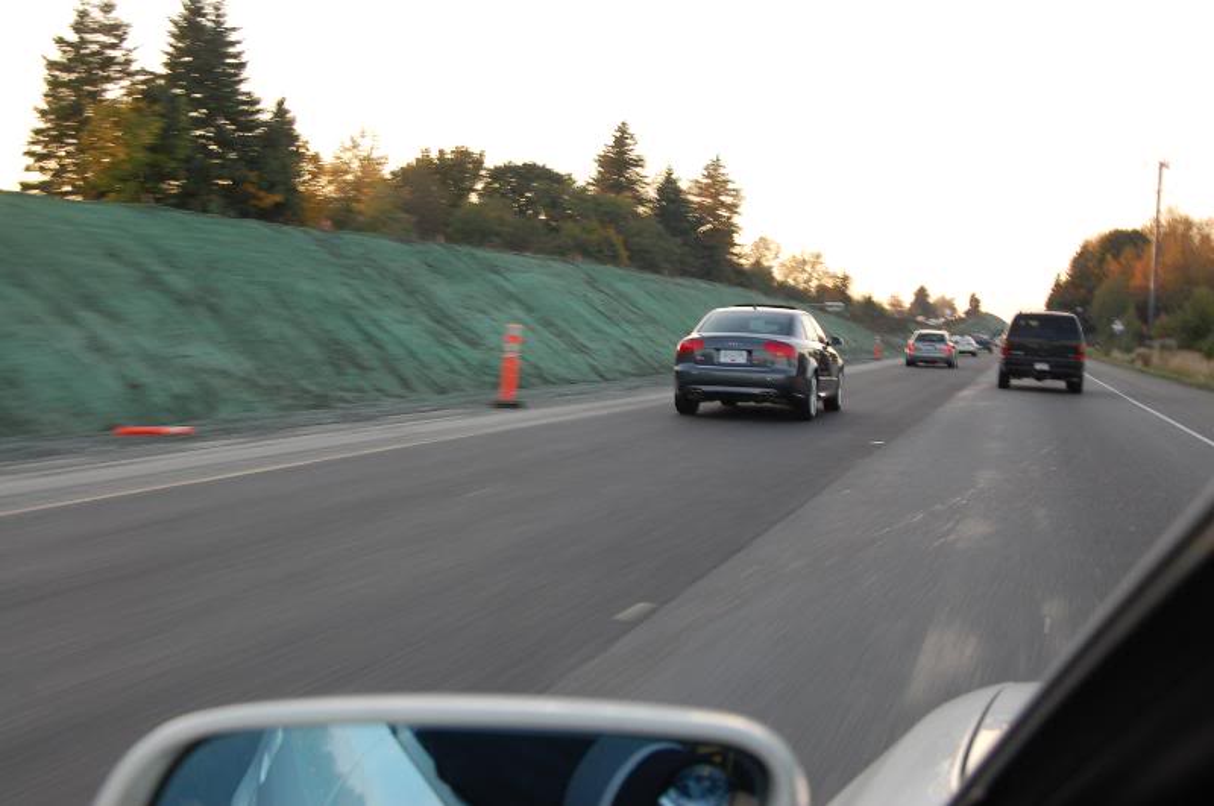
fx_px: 1313
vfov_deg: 34.1
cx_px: 607
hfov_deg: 49.6
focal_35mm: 39
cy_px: 403
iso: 400
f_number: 8
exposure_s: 1/80
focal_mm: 26
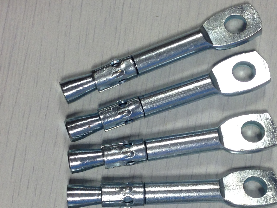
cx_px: 153
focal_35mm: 80
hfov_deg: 24.4
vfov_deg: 18.3
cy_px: 161
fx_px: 640
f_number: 2.4
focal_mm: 4.28
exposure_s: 1/50
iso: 50
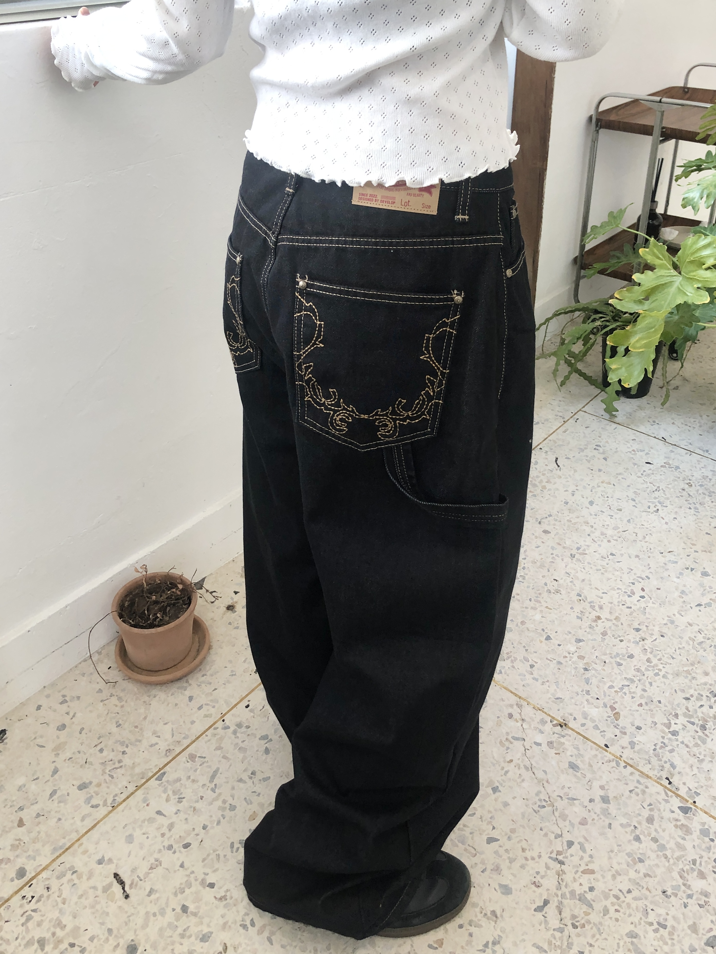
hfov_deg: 49.7
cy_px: 477
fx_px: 772
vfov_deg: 63.4
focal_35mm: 28
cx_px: 358
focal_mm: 3.99
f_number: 1.8
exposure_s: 1/30
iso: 25
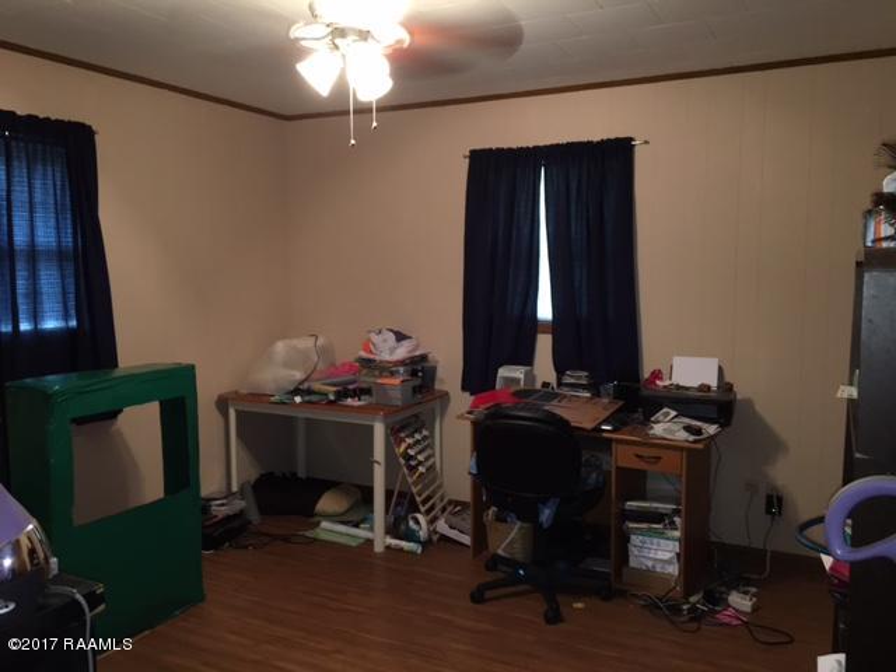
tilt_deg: -5.4
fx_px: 751
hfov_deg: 61.7
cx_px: 448
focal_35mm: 29
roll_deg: -0.3
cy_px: 336
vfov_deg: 48.2
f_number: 2.2
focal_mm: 4.15
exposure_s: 1/16
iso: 125
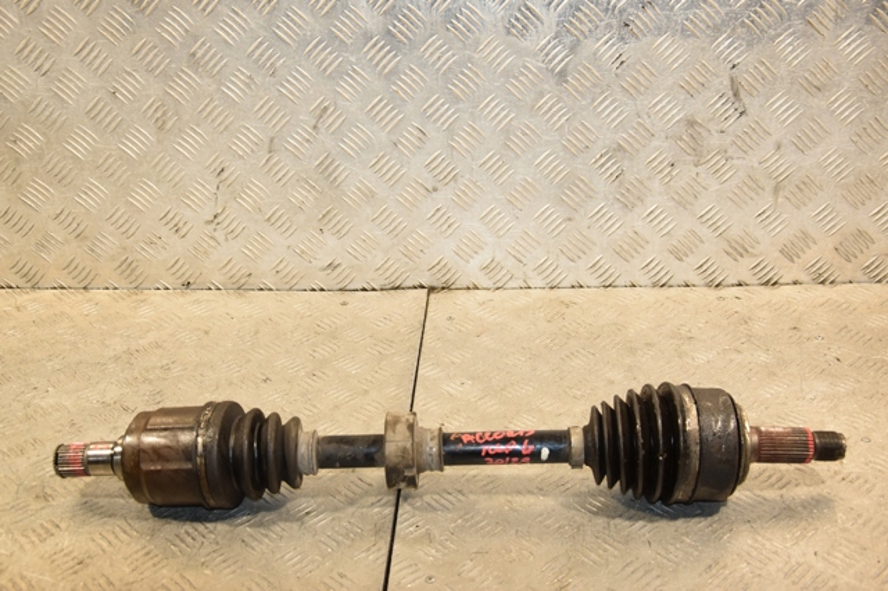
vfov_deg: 29.8
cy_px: 296
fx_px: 1109
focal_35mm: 45
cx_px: 444
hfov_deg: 43.6
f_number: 5.6
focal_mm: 30
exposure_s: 1/200
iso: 800
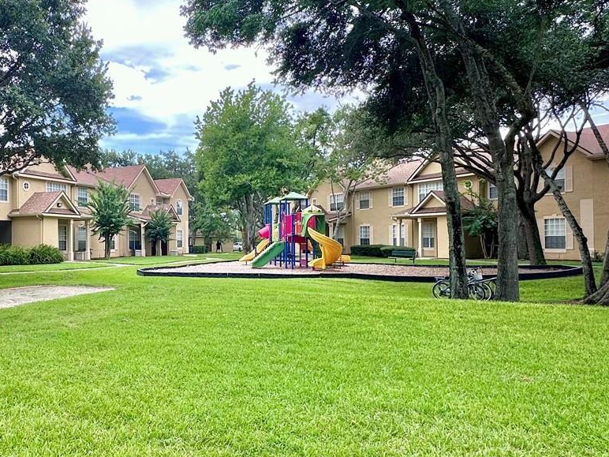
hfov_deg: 58.5
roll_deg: +0.6
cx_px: 155
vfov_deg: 48.2
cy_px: 241
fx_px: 510
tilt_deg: -0.2
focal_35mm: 29
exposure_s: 1/315
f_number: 2.2
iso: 40
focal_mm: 2.22
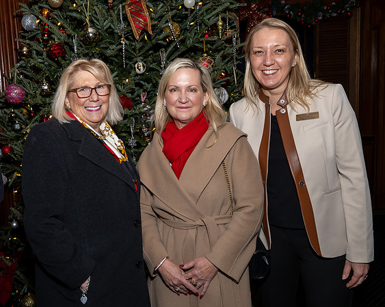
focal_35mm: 38
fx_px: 428
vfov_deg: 39.5
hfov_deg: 47.8
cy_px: 146
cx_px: 136
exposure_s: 1/250
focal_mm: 20
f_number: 8
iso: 500
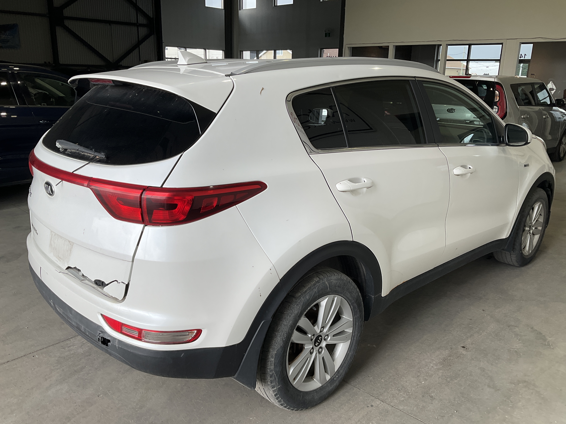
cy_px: 212
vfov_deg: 48.2
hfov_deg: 61.7
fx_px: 474
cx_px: 283
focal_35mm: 29
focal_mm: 3
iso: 20
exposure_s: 1/217
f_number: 1.8
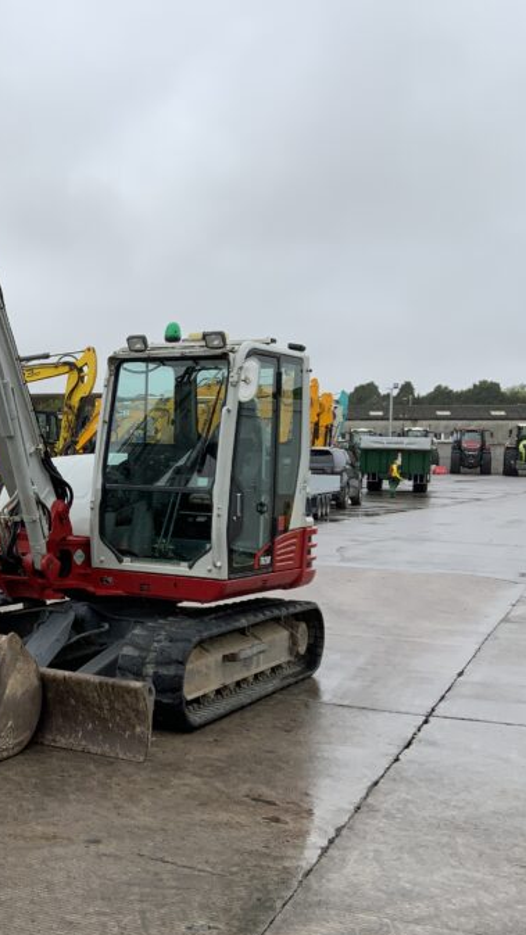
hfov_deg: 23.5
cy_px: 488
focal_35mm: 48
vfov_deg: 42.9
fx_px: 1190
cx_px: -37
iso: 16
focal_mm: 3
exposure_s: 1/674
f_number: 1.8
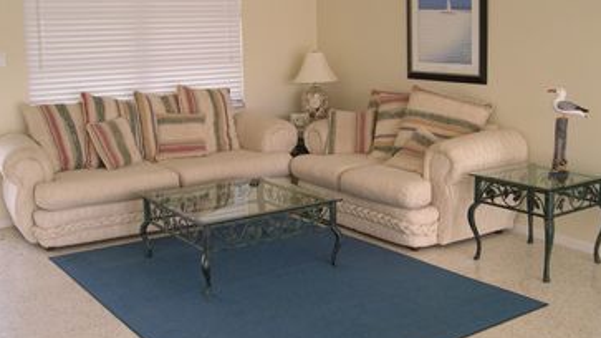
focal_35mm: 42
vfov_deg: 28.3
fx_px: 669
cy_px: 136
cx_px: 301
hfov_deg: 48.4
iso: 100
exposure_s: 1/88.4
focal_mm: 8
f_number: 2.8
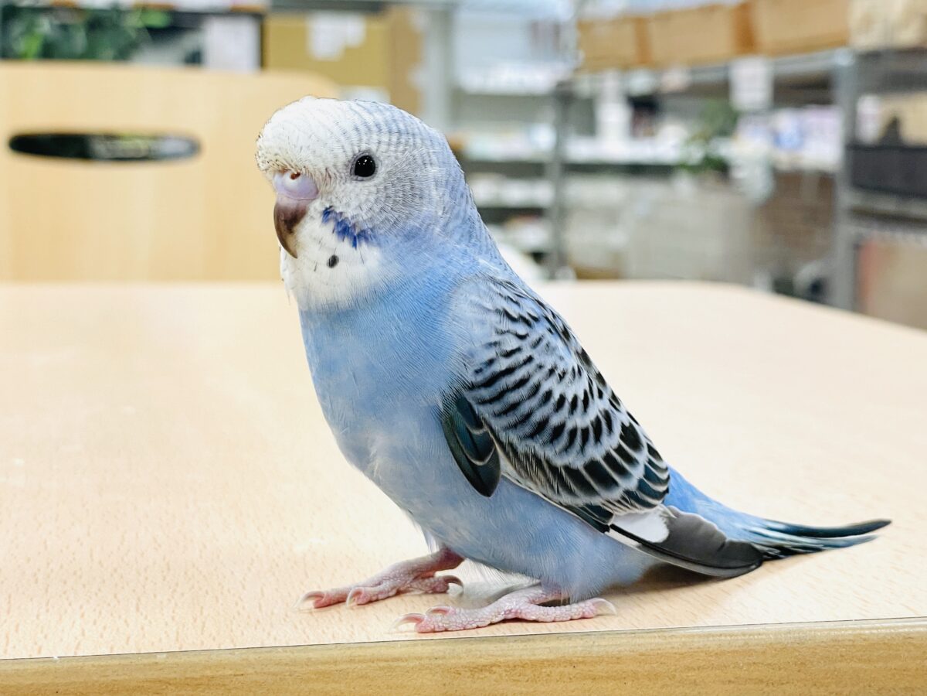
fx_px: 1393
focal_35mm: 52
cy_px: 348
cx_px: 464
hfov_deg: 36.8
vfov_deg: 28.0
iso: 80
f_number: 2
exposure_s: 1/100
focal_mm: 6
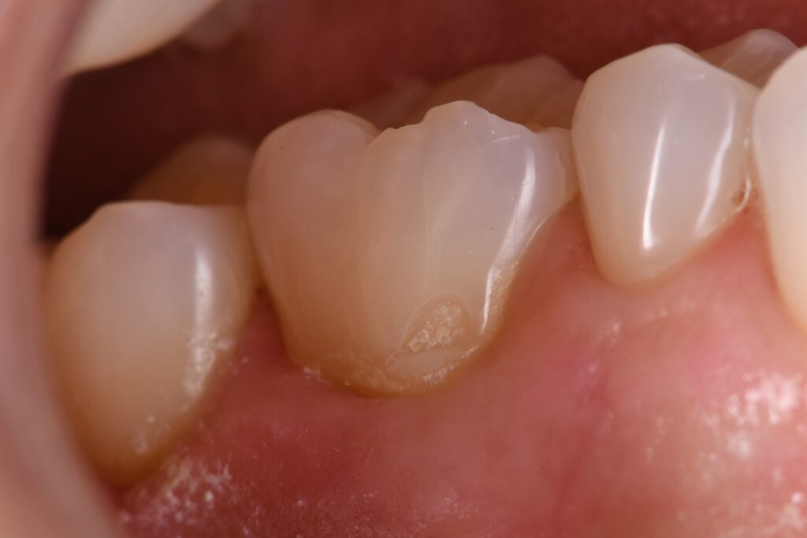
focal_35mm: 157
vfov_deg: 8.7
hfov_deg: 13.1
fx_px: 3518
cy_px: 269
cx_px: 404
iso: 200
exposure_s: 1/160
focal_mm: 105
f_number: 32
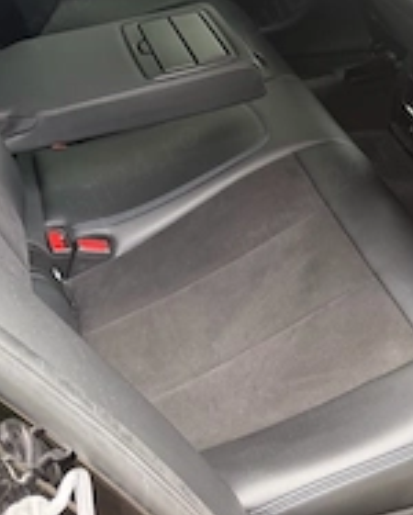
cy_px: 8
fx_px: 763
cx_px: 380
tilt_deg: -19.8
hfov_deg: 29.0
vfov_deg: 34.2
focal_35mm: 50
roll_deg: -8.5
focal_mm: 6.76
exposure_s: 1/199
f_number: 1.78
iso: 125
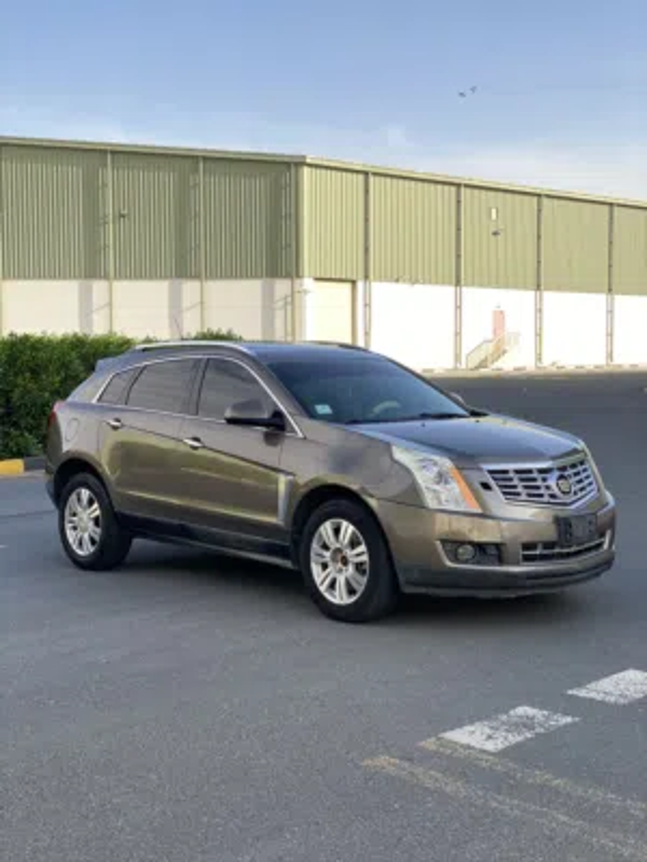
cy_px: 431
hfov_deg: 28.0
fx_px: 1296
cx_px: 324
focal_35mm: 52
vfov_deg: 36.8
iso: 20
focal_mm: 6
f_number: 2
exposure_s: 1/237
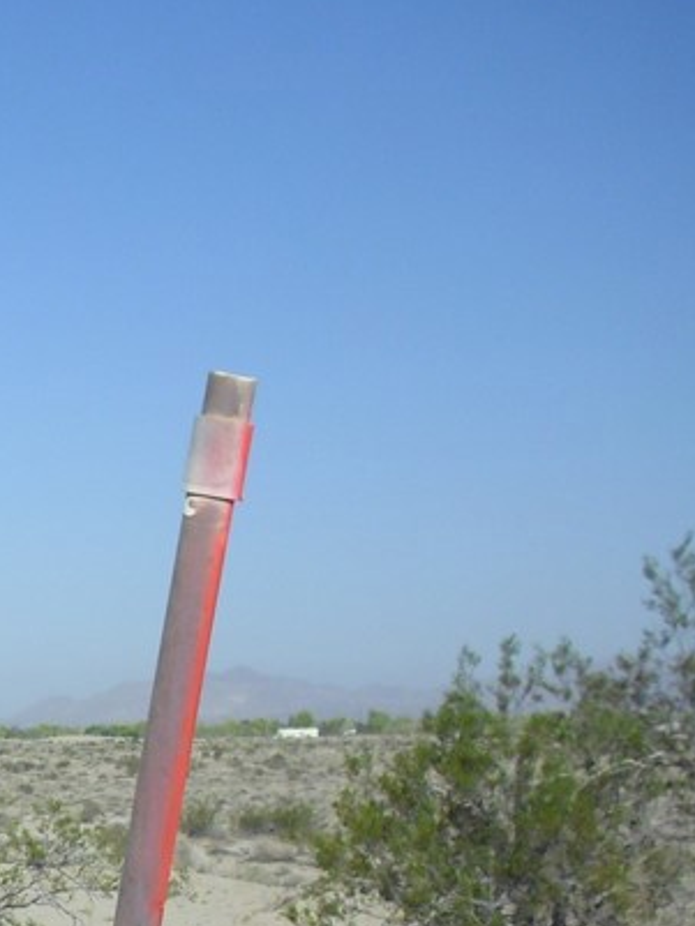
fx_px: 2595
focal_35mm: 97
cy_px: 829
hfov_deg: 14.0
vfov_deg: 19.9
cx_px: -432
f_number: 8
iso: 100
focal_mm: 6.2
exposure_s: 1/320
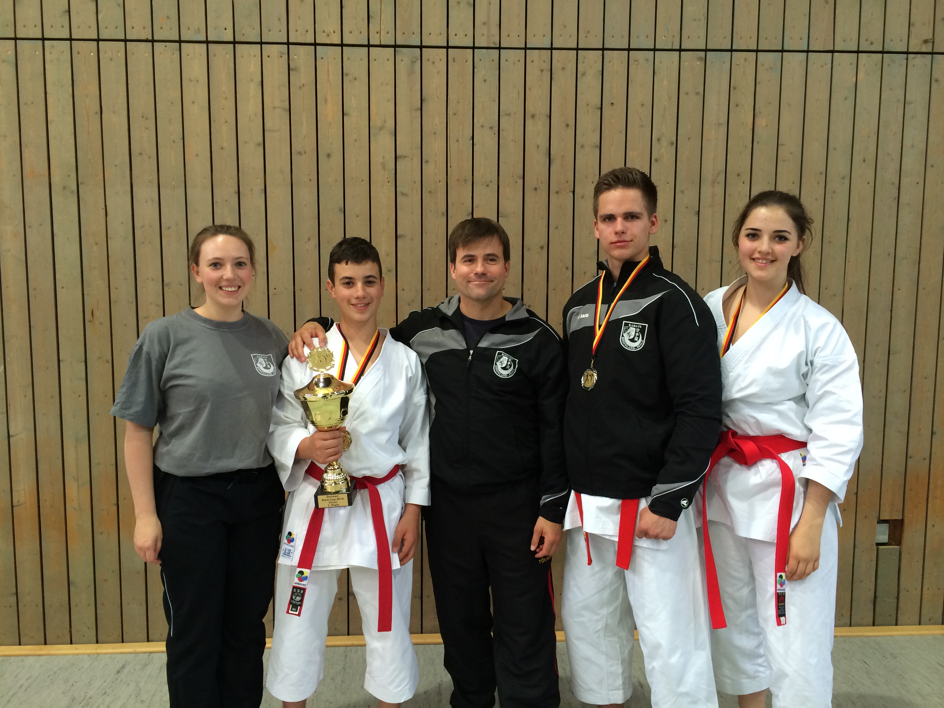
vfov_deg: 46.8
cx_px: 472
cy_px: 354
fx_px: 818
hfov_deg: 60.0
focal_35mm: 30
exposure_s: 1/33
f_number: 2.2
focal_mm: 4.12
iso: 125
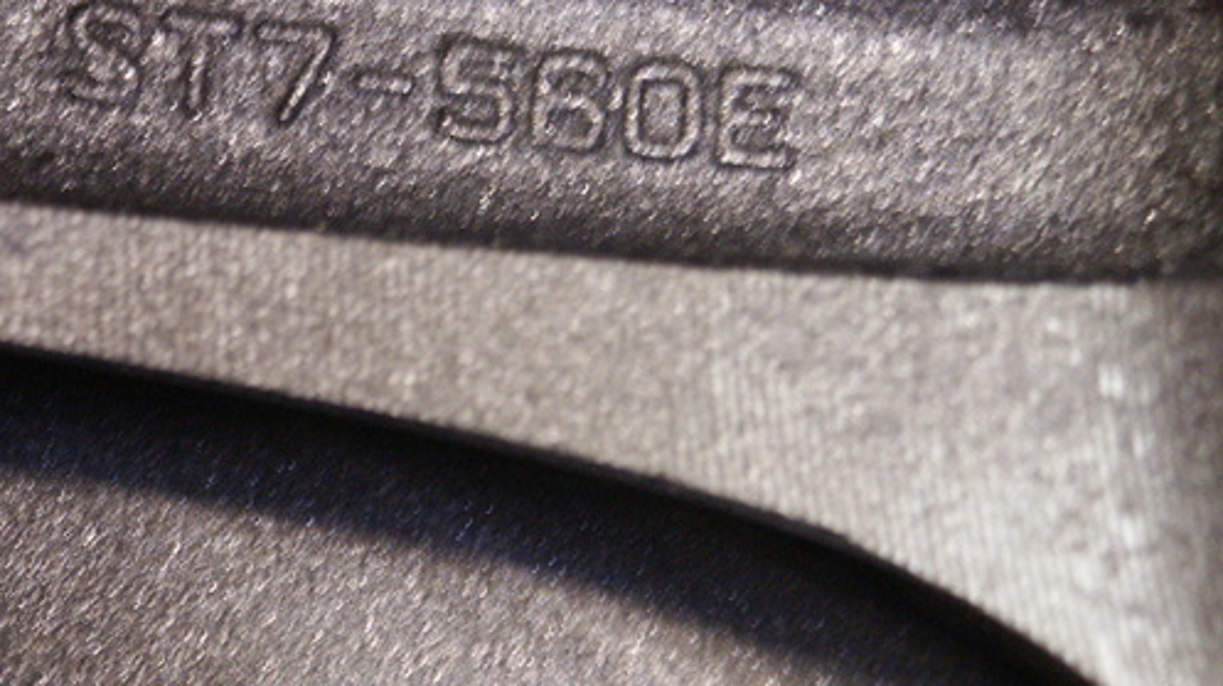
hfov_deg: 6.2
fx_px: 11377
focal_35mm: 351
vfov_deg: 3.5
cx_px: 411
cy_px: 165
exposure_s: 1/10
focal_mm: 50.69
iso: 200
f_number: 3.5
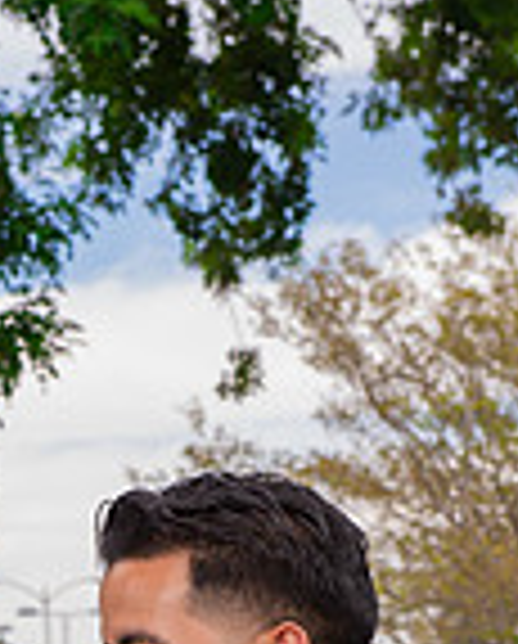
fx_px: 3935
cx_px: 29
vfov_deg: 9.2
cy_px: 856
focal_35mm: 206
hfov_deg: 7.5
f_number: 8
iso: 400
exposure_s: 1/250
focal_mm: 70
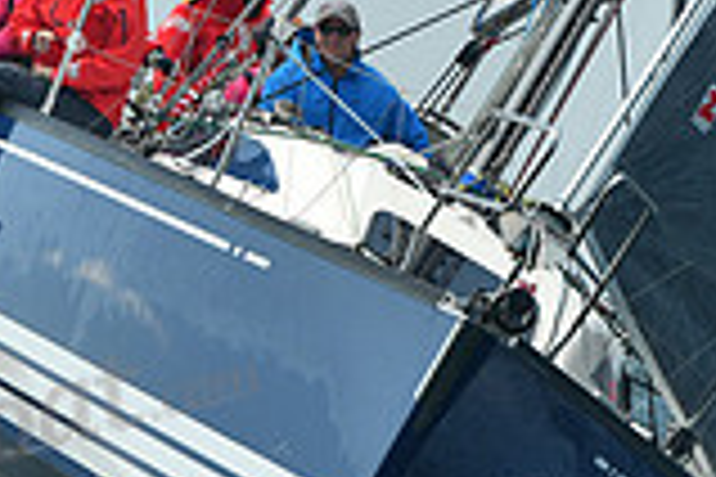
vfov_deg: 2.1
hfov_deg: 3.2
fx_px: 12728
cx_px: 495
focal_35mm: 640
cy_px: 146
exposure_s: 1/640
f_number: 6.3
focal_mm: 175
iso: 320
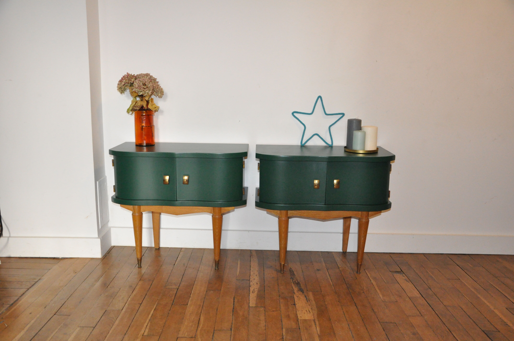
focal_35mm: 32
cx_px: 257
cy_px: 170
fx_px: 449
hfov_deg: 59.6
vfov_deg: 41.6
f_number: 5.6
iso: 2500
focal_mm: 21
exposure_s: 1/60
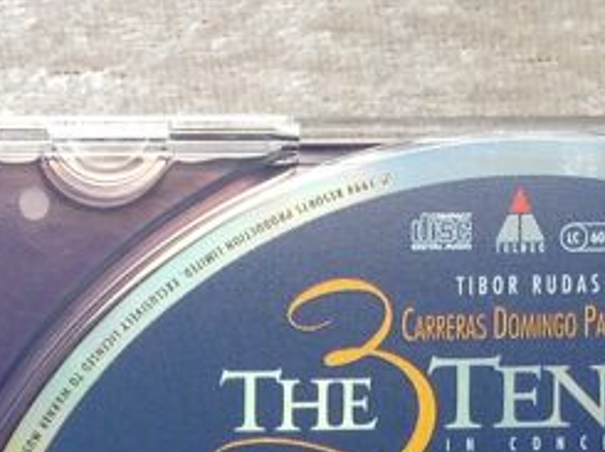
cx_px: -84
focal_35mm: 143
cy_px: 779
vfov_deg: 9.9
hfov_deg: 13.5
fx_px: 2496
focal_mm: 4.28
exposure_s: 1/60
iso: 64
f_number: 2.4
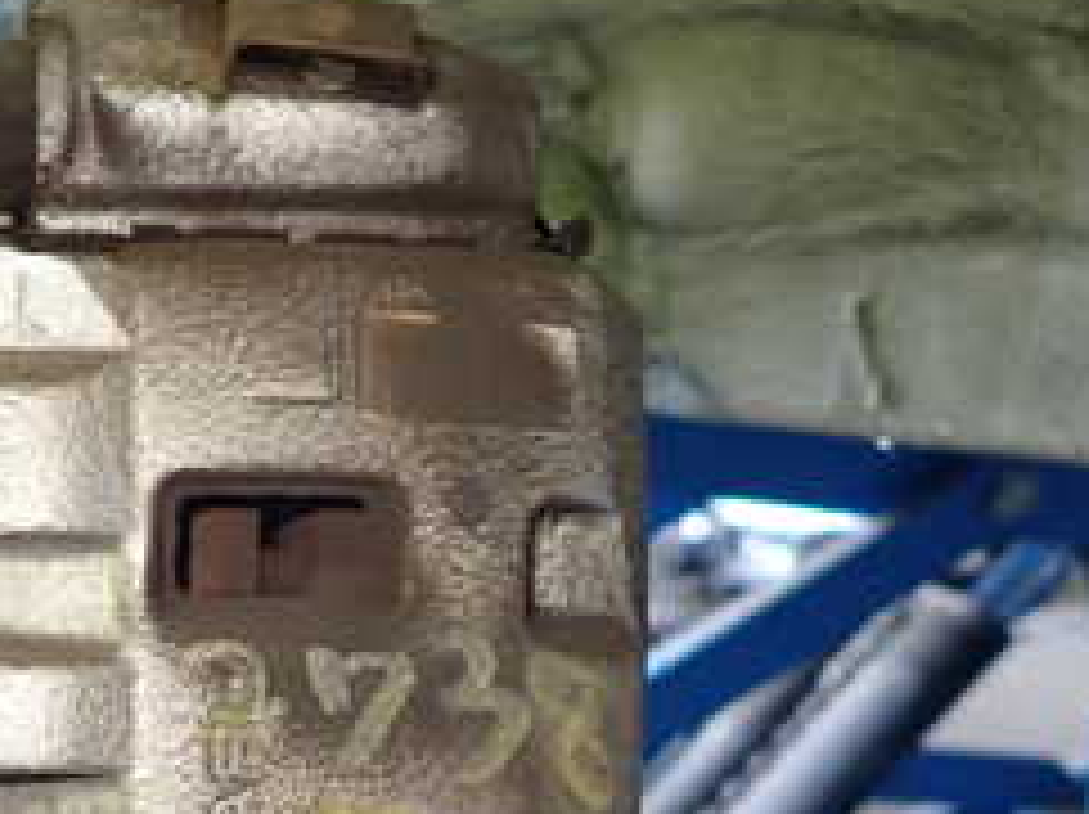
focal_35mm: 62
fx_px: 1949
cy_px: 765
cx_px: 158
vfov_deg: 22.9
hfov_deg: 30.2
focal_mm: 4.5
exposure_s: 1/30
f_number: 2
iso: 250
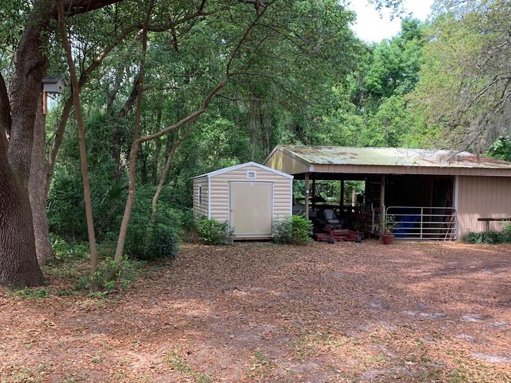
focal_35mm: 31
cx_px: 253
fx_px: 458
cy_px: 218
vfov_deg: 45.3
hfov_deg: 58.4
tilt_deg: -1.9
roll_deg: -1.0
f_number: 1.8
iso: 25
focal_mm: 4.25
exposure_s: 1/122
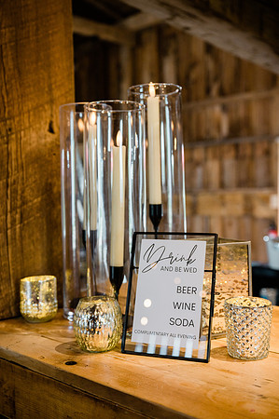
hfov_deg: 31.1
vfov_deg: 45.5
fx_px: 501
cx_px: 140
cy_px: 210
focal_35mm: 43
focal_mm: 43
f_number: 4.5
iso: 640
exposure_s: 1/200
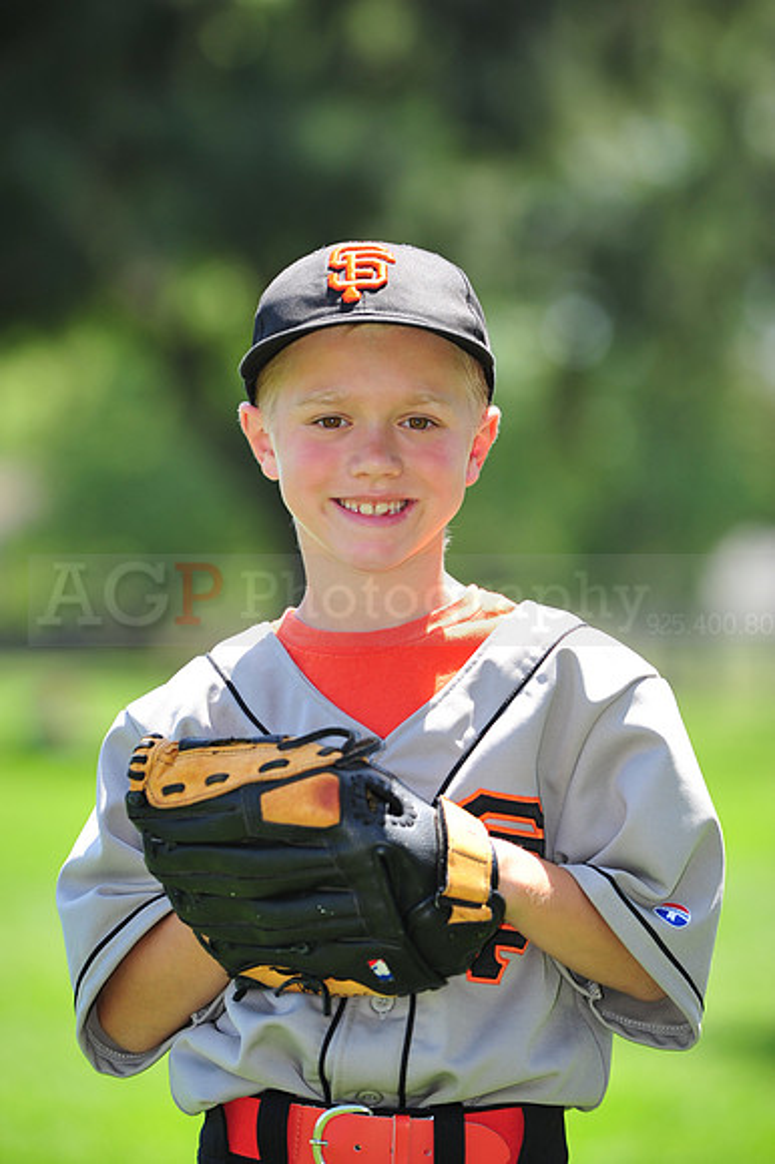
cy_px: 582
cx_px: 388
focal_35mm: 200
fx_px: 6466
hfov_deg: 6.9
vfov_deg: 10.3
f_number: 5
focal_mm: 200
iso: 320
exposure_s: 1/640
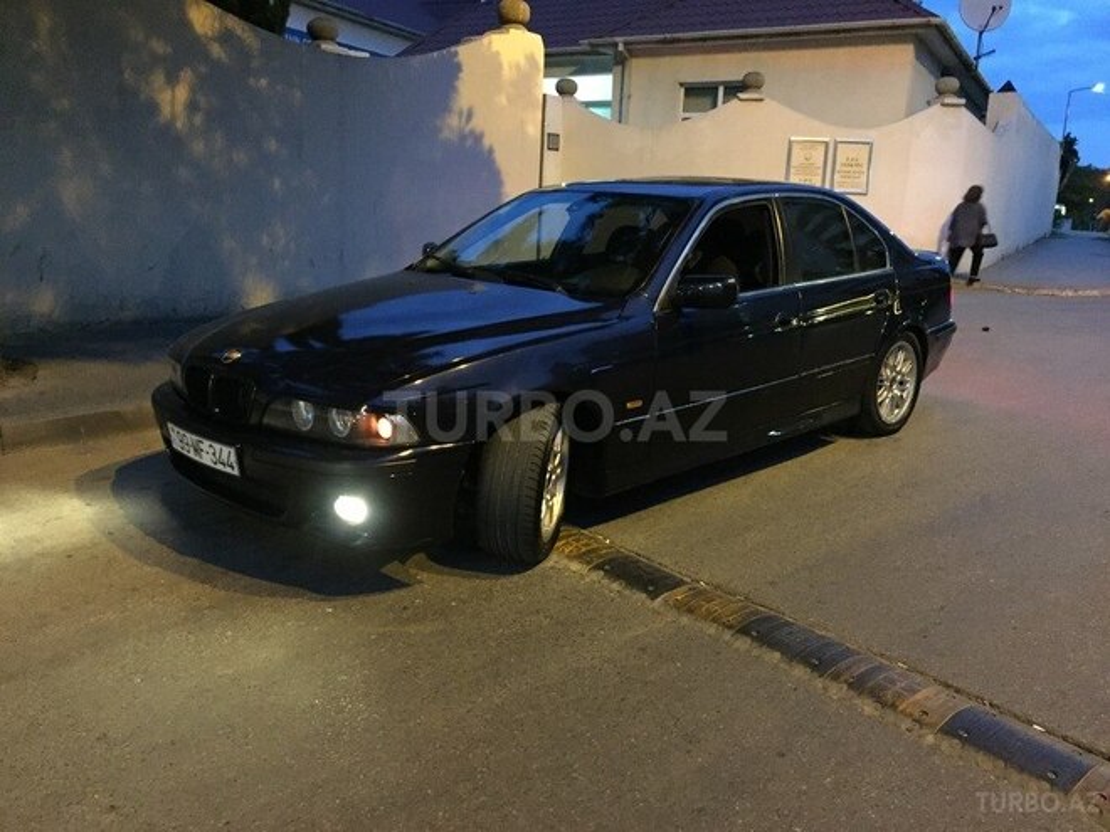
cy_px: 416
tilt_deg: -12.1
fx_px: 930
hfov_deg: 61.7
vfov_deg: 48.2
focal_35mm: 29
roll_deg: -1.9
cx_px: 555
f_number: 2.2
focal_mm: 4.15
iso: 800
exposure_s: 1/17
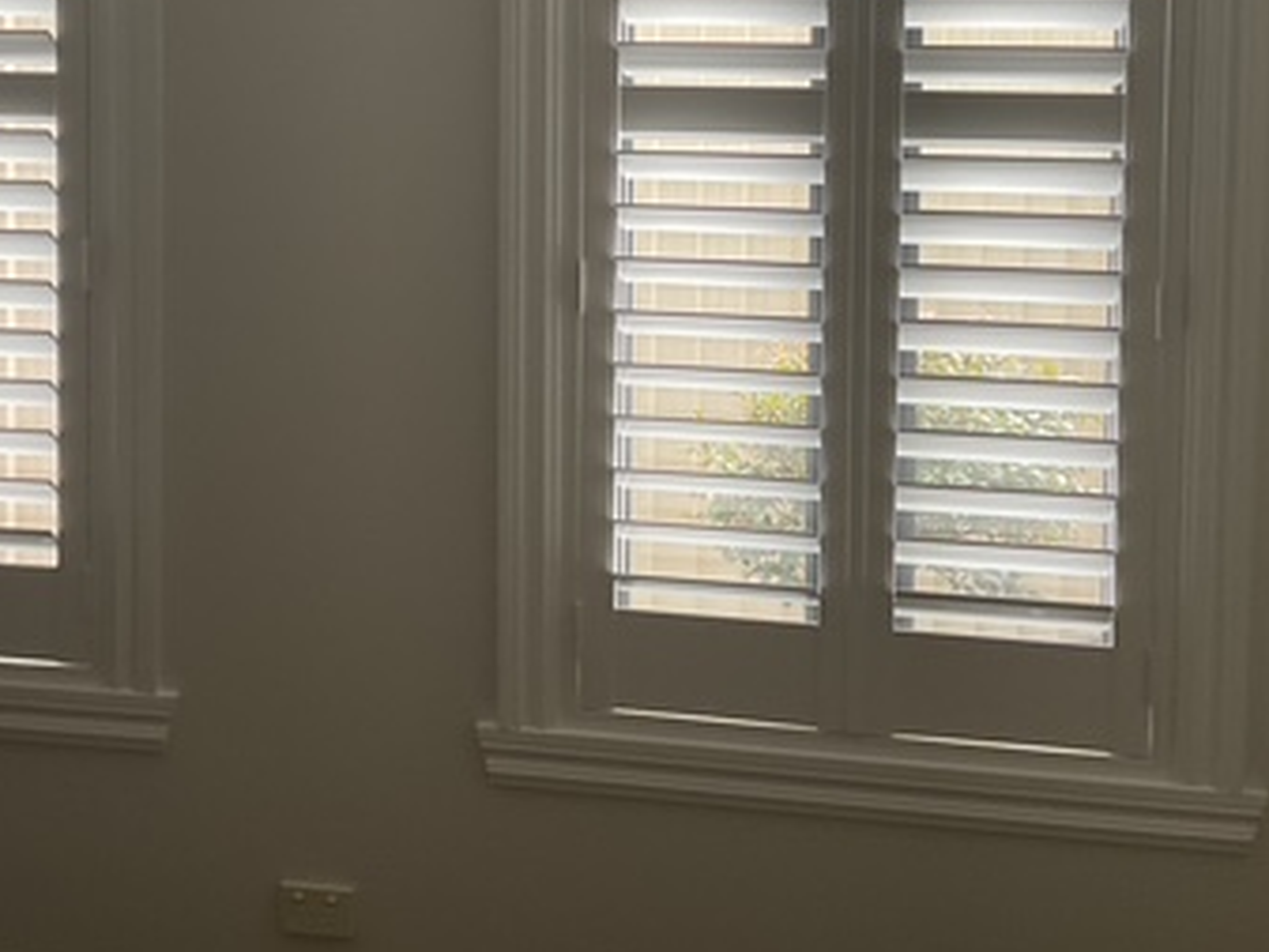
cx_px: 516
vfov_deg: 25.9
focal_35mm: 55
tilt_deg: -4.3
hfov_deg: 34.8
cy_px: 124
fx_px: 2017
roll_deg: +1.1
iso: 40
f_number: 1.8
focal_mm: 3
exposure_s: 1/120
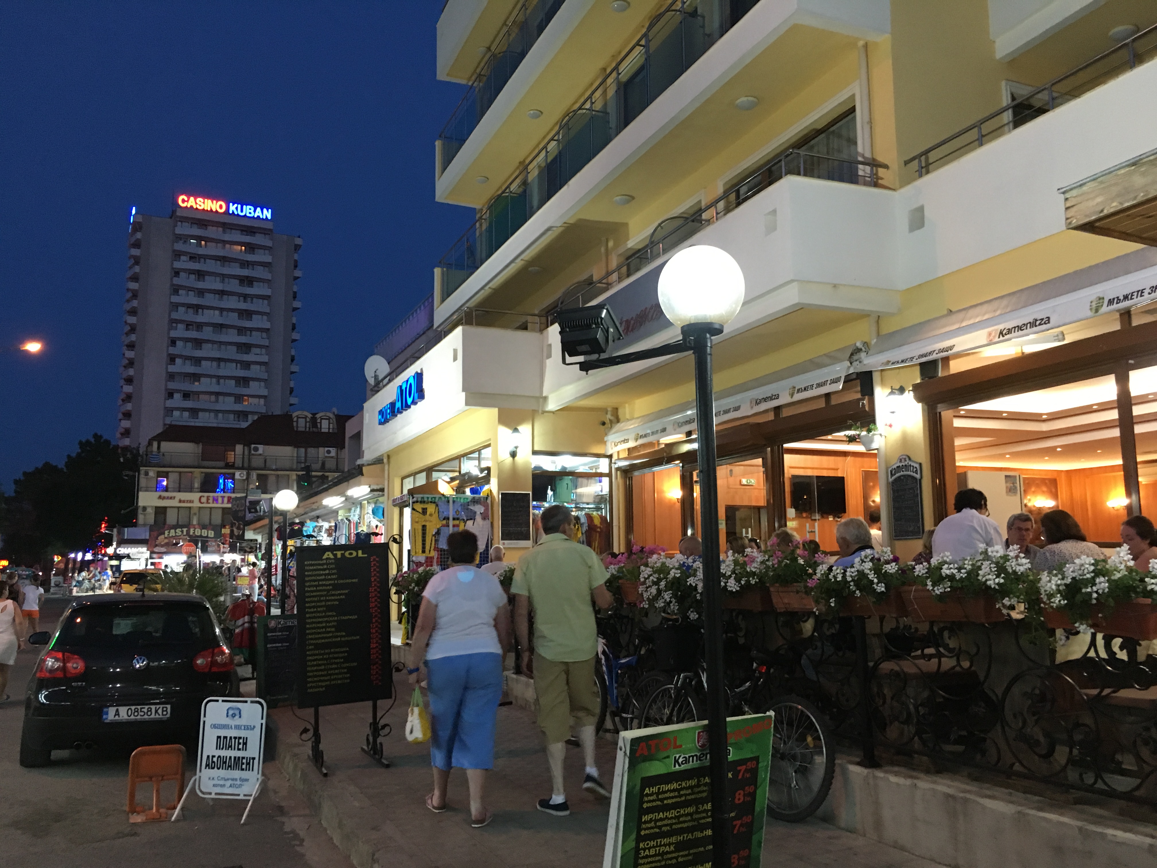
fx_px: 969
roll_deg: +0.1
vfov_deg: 48.2
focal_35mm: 29
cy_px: 434
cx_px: 578
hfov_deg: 61.7
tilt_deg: +7.8
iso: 200
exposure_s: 1/20
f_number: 2.2
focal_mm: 4.15
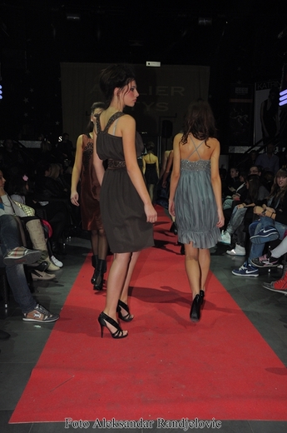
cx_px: 144
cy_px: 216
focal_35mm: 36
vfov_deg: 53.2
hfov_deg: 36.8
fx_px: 432
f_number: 7.1
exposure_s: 1/60
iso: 500
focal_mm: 24
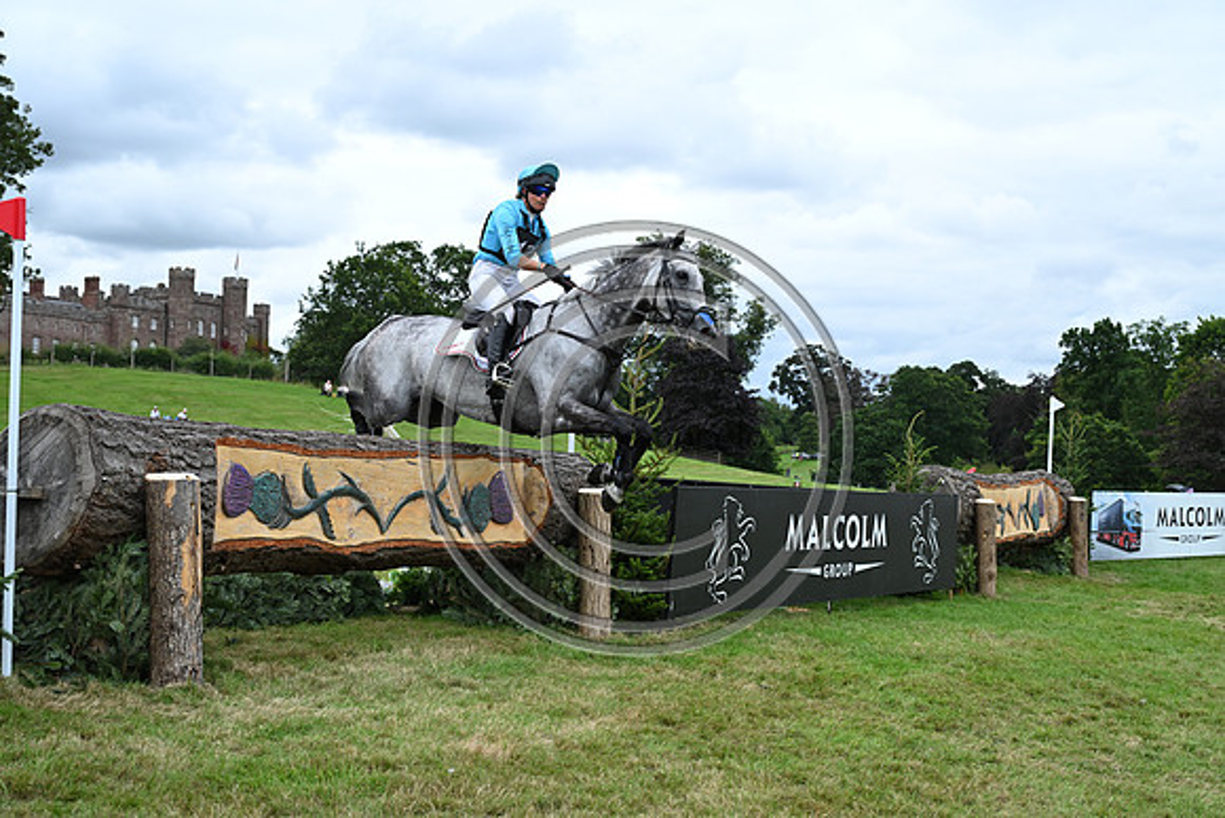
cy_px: 409
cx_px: 612
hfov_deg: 39.6
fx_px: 1702
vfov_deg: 27.0
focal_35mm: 50
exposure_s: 1/1250
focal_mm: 50
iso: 800
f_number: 5.6
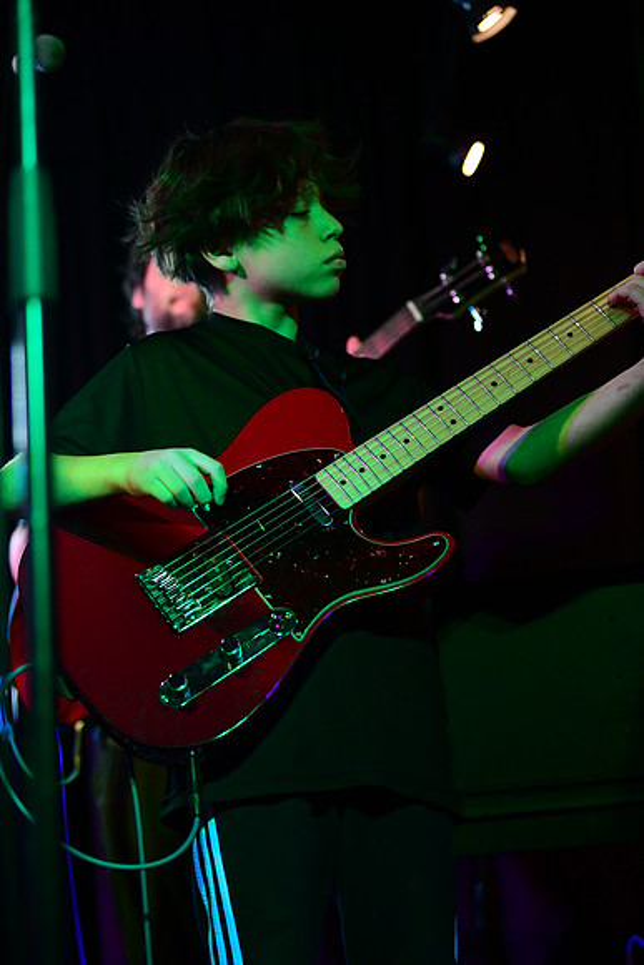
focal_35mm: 70
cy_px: 482
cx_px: 322
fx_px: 1877
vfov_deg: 28.8
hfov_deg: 19.5
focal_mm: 70
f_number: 2.8
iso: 6400
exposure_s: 1/400
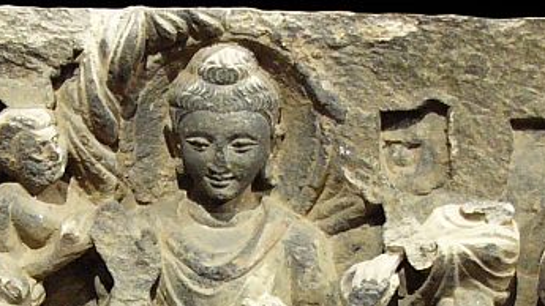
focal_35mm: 121
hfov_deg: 17.7
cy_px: 434
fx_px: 1748
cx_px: 262
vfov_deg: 9.8
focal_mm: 7.9
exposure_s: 1/8
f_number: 2.8
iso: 200
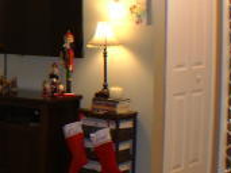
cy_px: 65
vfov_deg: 11.1
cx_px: -153
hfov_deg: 13.6
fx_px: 887
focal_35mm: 133
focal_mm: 22
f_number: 5.6
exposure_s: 1/15
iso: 400
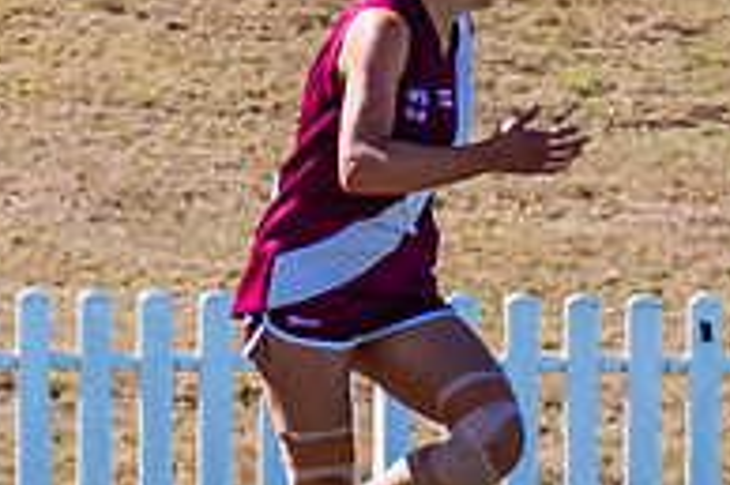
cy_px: 254
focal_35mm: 3278
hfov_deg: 0.6
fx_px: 66413
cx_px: 1399
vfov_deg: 0.4
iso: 800
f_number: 8
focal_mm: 420
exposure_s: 1/1600
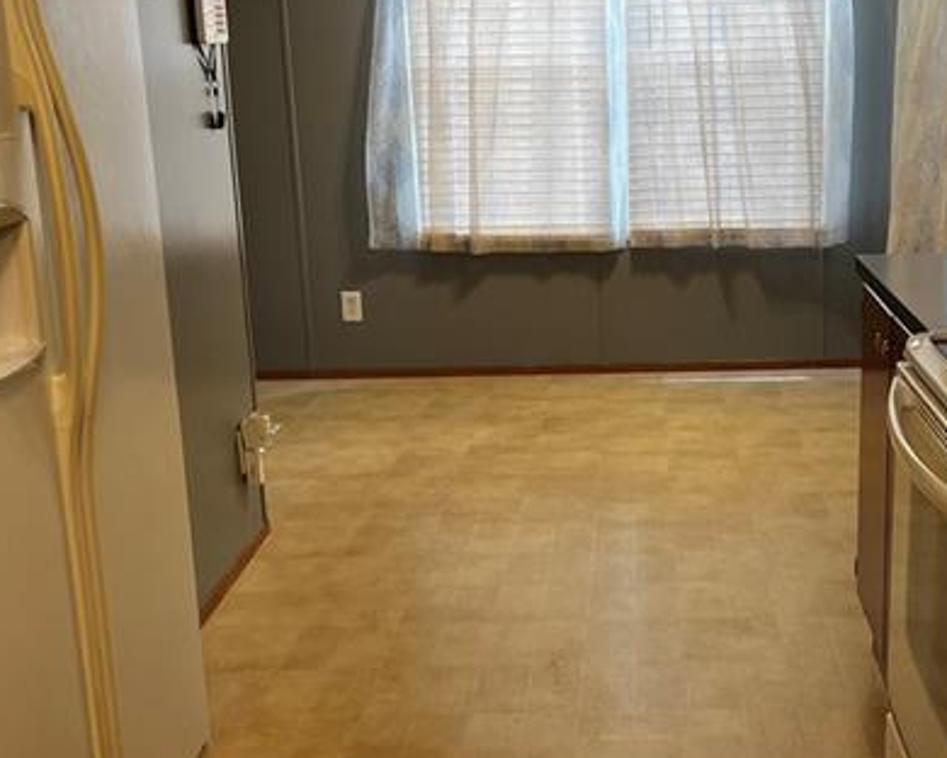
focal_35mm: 50
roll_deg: +2.1
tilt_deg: -13.6
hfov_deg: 37.0
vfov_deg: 30.2
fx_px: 1401
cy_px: 357
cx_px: 629
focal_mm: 5.7
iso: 125
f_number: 1.5
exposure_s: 1/120
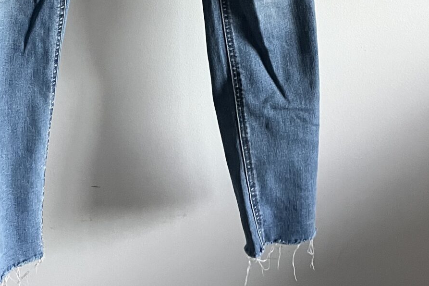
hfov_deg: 32.3
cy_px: -189
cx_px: 166
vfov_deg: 18.4
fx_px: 739
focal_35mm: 62
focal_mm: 5.1
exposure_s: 1/60
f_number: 1.6
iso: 400
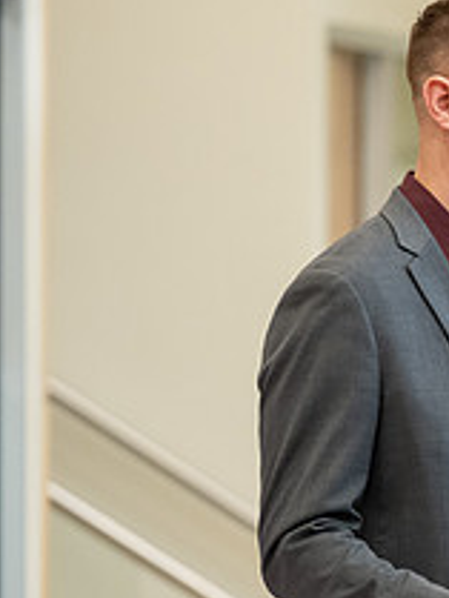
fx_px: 9226
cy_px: 432
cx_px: 805
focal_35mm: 534
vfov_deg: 3.7
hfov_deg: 2.8
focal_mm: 175
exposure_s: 1/250
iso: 2000
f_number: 3.5
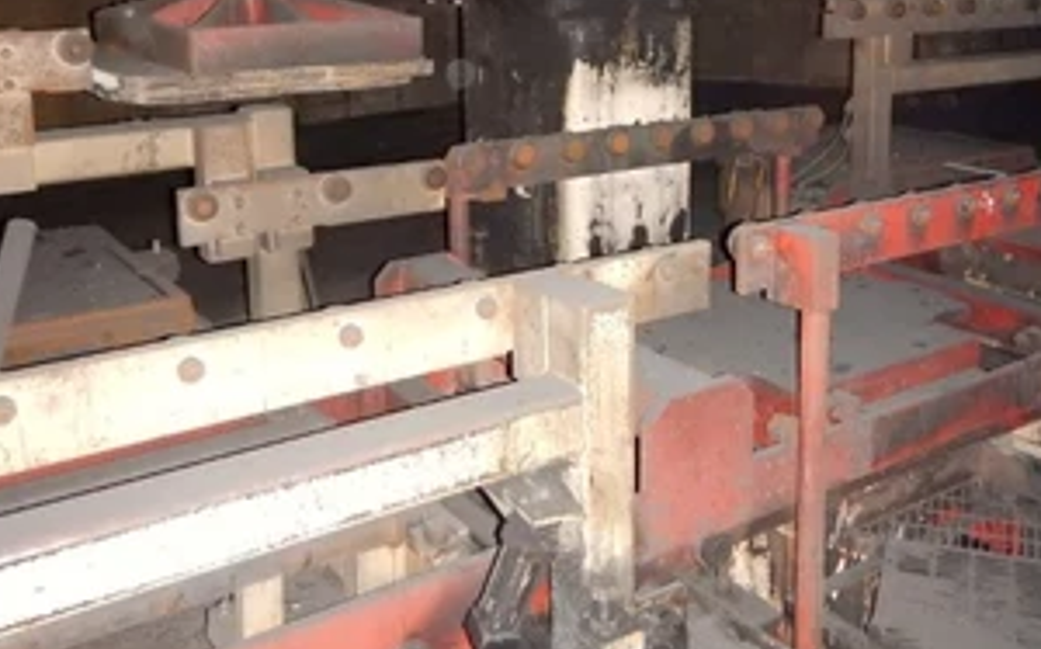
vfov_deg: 30.7
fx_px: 1162
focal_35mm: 41
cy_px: 163
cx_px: 642
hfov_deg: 47.9
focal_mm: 5.1
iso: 1600
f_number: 2.8
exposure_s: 1/30
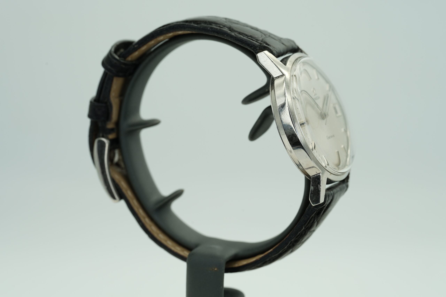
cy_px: 148
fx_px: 1301
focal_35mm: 105
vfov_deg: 13.0
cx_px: 223
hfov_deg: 19.5
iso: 80
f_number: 10
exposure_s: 1/10
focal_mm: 105
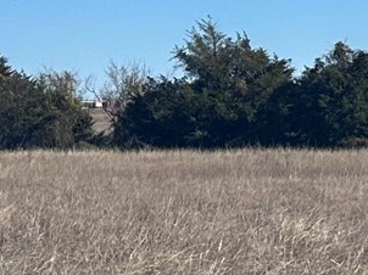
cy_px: 95
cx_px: 1030
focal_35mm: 163
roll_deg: +2.2
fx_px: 1731
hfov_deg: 9.8
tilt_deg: +0.6
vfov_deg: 9.1
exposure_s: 1/6623
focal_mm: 6.86
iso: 80
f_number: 1.78
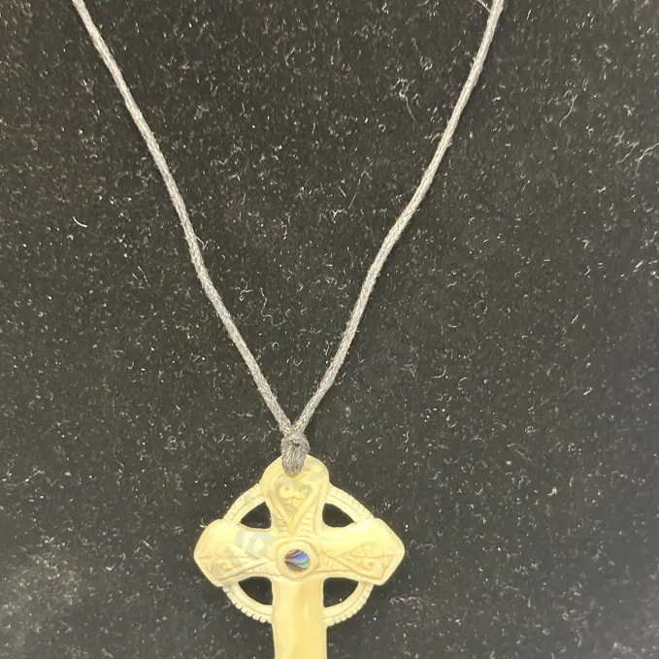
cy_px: 474
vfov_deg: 26.6
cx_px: 303
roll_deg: -2.1
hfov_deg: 26.9
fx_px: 1378
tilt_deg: -35.7
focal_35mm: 64
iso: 500
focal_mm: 6.86
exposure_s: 1/25
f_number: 1.78
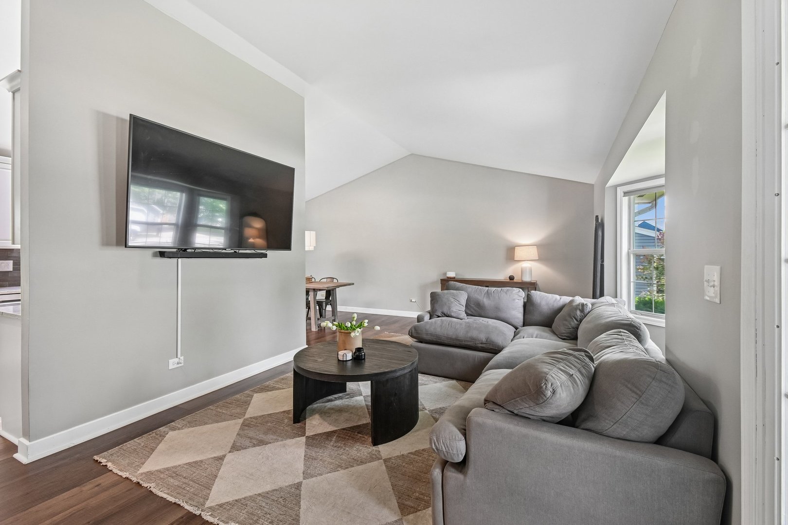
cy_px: 262
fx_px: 328
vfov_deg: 77.3
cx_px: 394
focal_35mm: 15
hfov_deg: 100.4
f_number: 8
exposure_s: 1/10
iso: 400
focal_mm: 10
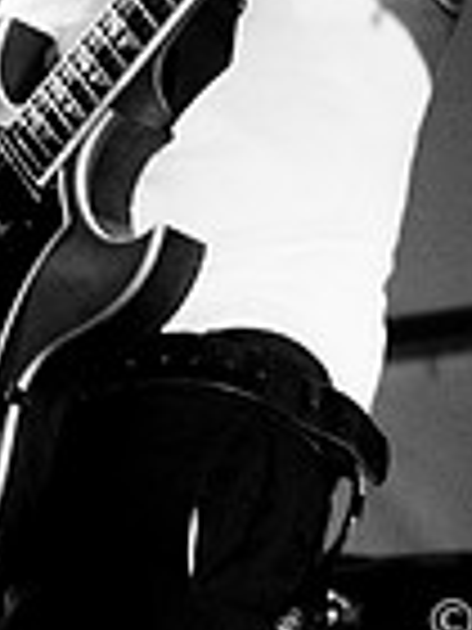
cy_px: -209
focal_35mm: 262
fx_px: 4763
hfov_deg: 5.7
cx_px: 121
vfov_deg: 7.5
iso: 800
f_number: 2.8
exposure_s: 1/200
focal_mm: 44
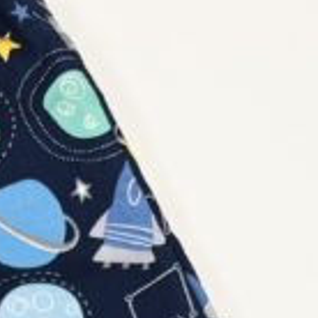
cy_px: 880
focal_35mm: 170
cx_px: -173
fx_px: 1767
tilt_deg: -75.8
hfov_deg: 9.9
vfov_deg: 8.8
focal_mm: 5.96
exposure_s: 1/103
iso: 64
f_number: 1.6
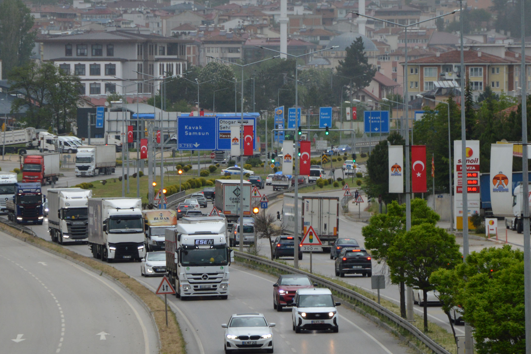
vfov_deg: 6.7
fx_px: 3033
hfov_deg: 10.0
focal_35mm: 206
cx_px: 260
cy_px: 174
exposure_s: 1/400
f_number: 5.6
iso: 400
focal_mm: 105
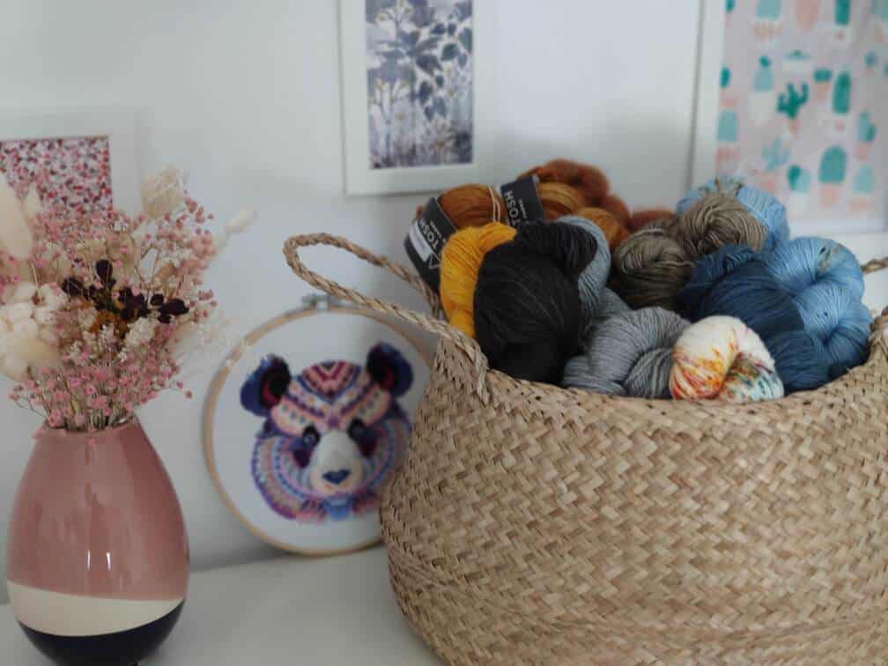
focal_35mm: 41
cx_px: 444
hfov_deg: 45.8
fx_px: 1052
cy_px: 333
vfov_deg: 35.1
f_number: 2
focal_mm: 8.16
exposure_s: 1/33
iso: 989
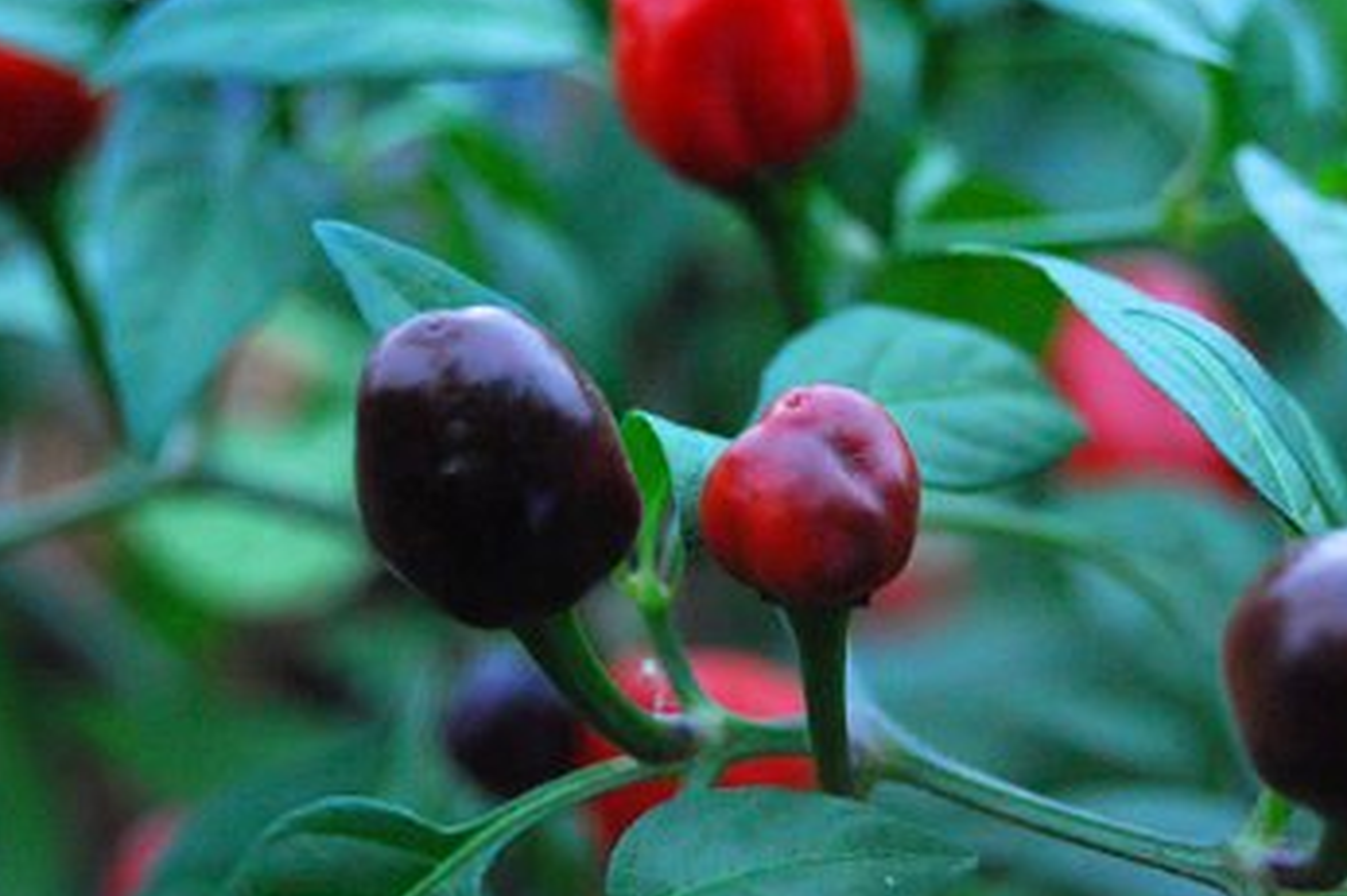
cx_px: 924
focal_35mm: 119
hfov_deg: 17.2
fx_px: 4440
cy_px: 374
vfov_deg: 11.5
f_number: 5.6
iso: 1600
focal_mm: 55
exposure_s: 1/25
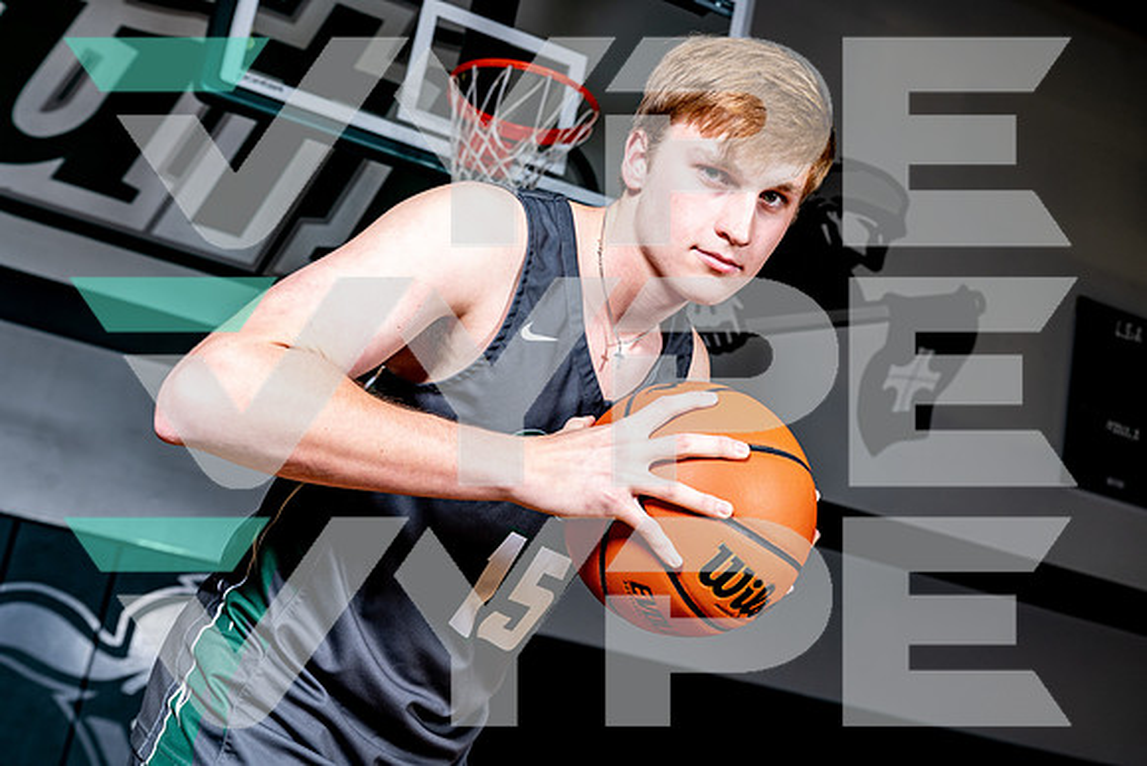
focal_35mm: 46
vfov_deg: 29.3
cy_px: 383
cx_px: 574
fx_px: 1466
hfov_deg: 42.7
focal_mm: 46
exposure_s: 1/125
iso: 250
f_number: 6.3
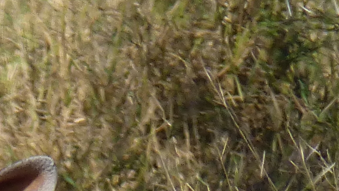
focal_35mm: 3247
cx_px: -290
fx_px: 29190
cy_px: 394
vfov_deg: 0.4
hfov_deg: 0.7
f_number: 6.4
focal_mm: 86
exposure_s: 1/320
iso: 100
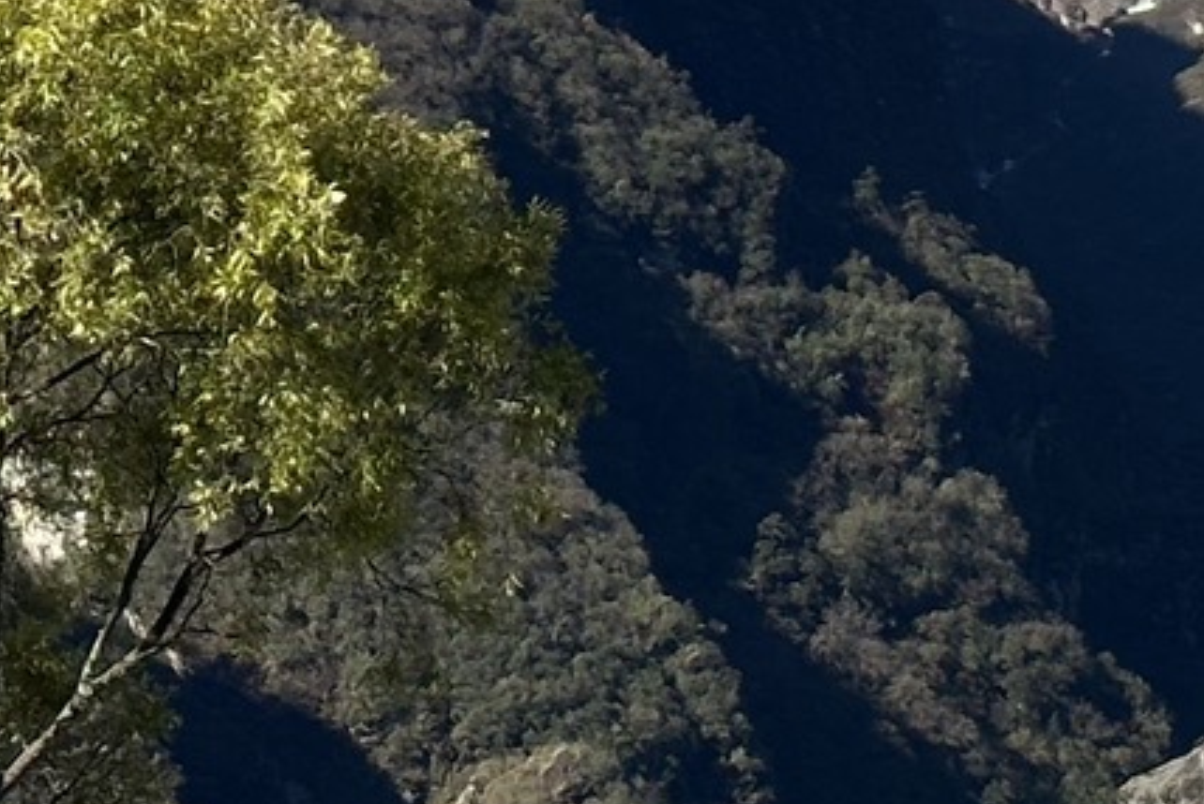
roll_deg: -3.3
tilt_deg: +11.5
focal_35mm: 235
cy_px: -87
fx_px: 7864
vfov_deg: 5.8
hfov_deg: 8.6
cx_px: 1747
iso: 64
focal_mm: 6.86
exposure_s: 1/3257
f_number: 1.78
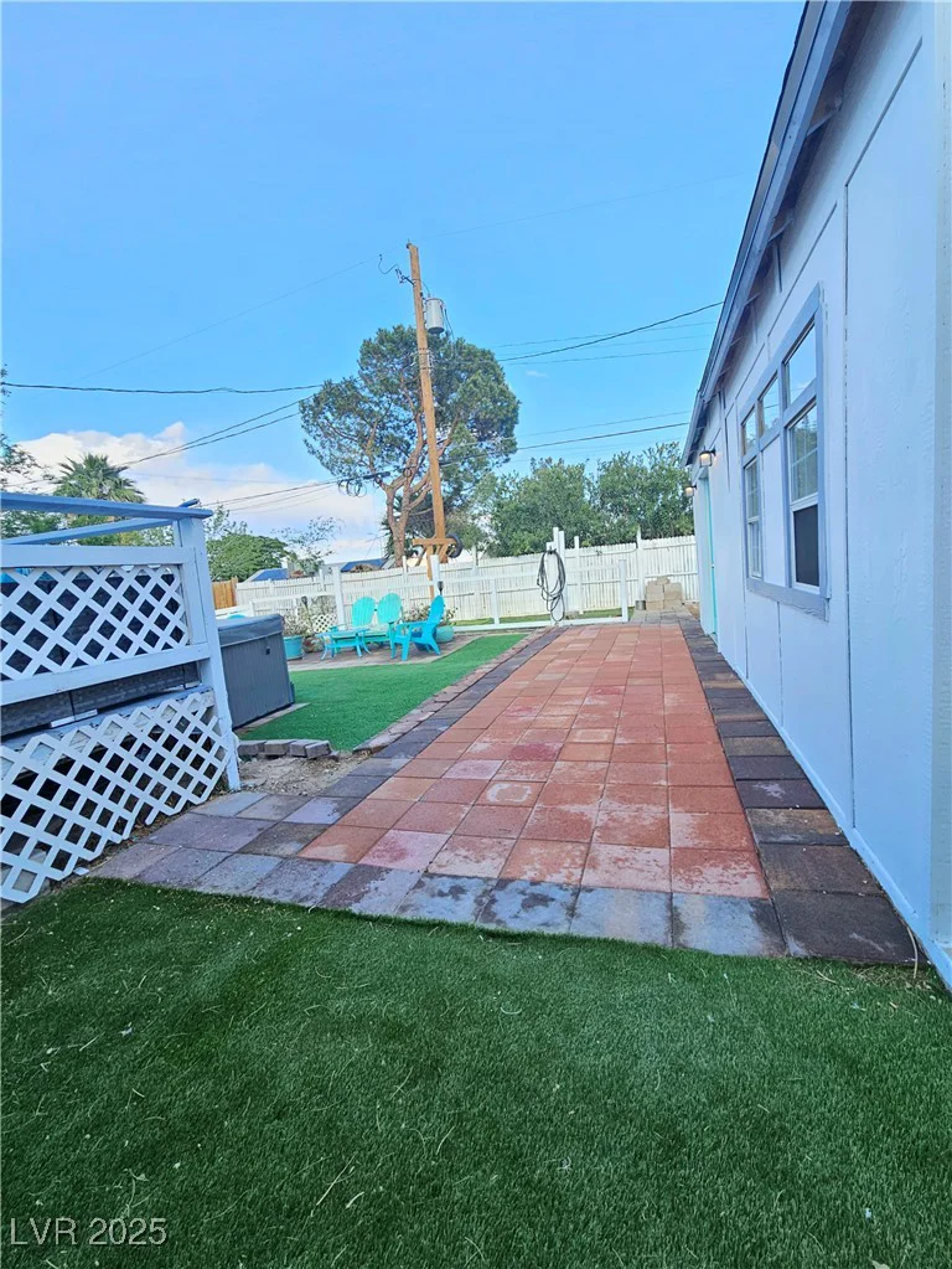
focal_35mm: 13
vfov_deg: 106.2
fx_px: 476
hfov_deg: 90.0
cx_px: 476
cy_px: 634
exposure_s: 1/286
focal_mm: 2.2
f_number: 2.2
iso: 50
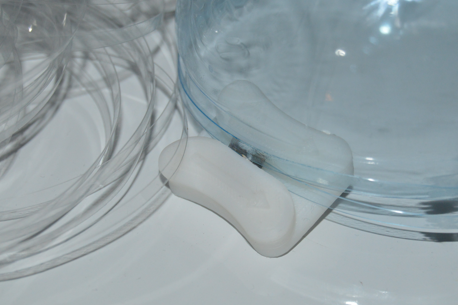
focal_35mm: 103
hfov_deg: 19.9
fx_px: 1304
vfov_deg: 13.3
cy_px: 158
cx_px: 251
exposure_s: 1/60
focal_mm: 55
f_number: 5.6
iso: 1100
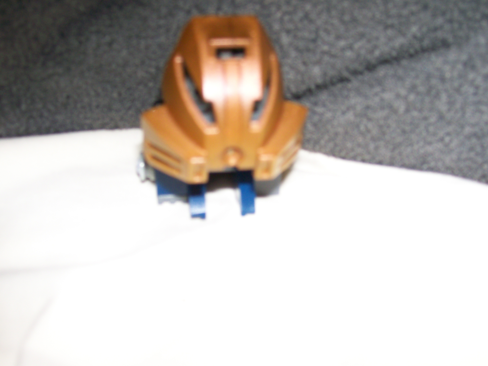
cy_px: 183
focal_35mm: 45
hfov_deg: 42.1
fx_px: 634
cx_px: 244
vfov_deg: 32.2
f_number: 3
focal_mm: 7.6
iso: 80
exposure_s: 1/73.1
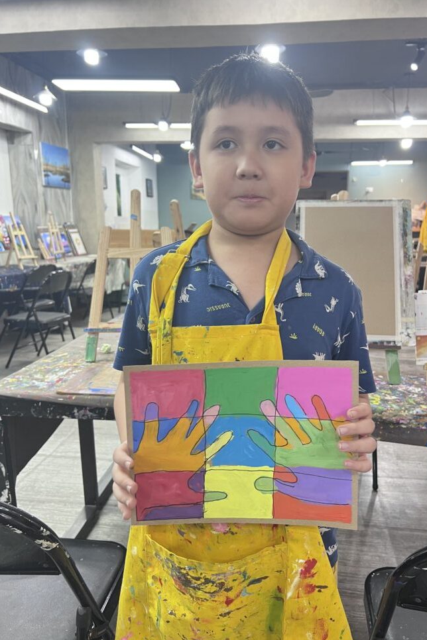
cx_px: 237
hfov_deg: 46.3
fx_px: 498
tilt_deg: -11.6
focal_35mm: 28
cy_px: 319
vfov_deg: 65.5
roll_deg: -0.6
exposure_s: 1/50
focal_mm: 5.7
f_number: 1.5
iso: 125
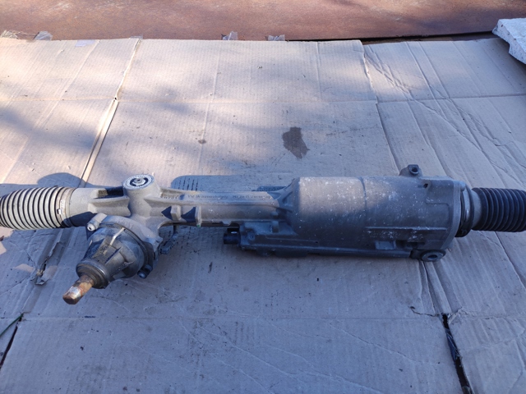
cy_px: 197
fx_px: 380
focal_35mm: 25
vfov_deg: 54.9
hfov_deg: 69.4
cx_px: 263
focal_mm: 5.43
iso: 50
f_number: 1.89
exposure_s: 1/208
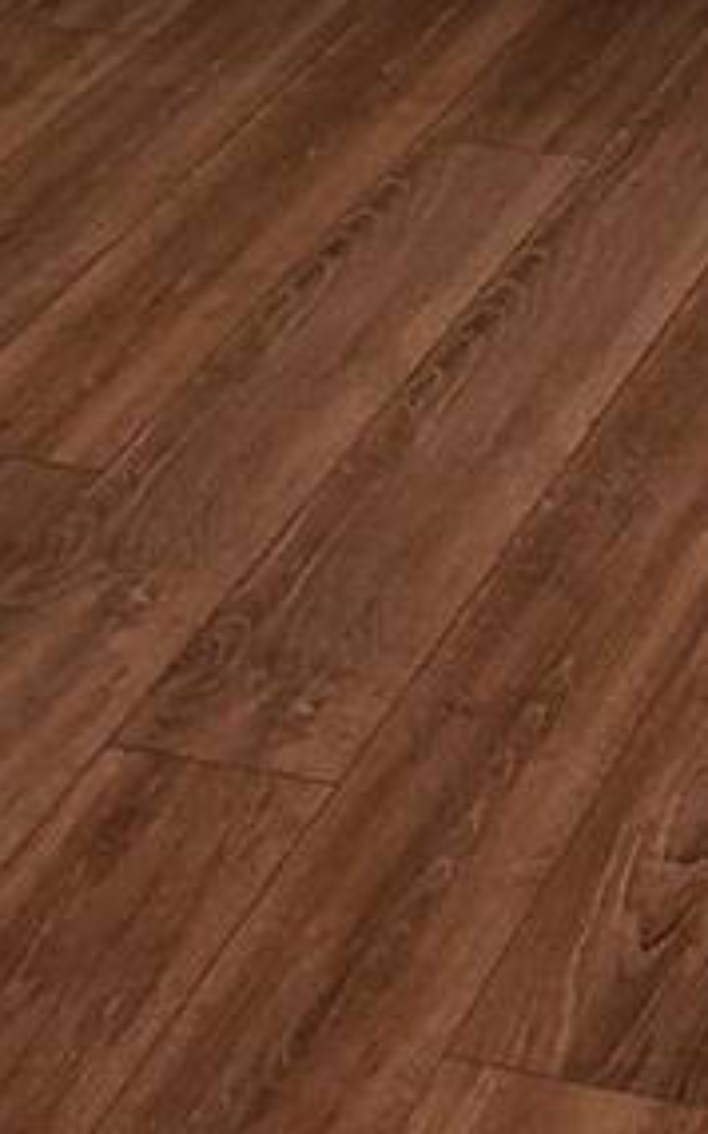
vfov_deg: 14.7
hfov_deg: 10.8
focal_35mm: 116
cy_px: -1150
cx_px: 1118
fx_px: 3583
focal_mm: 4.3
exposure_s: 1/60
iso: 160
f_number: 2.4
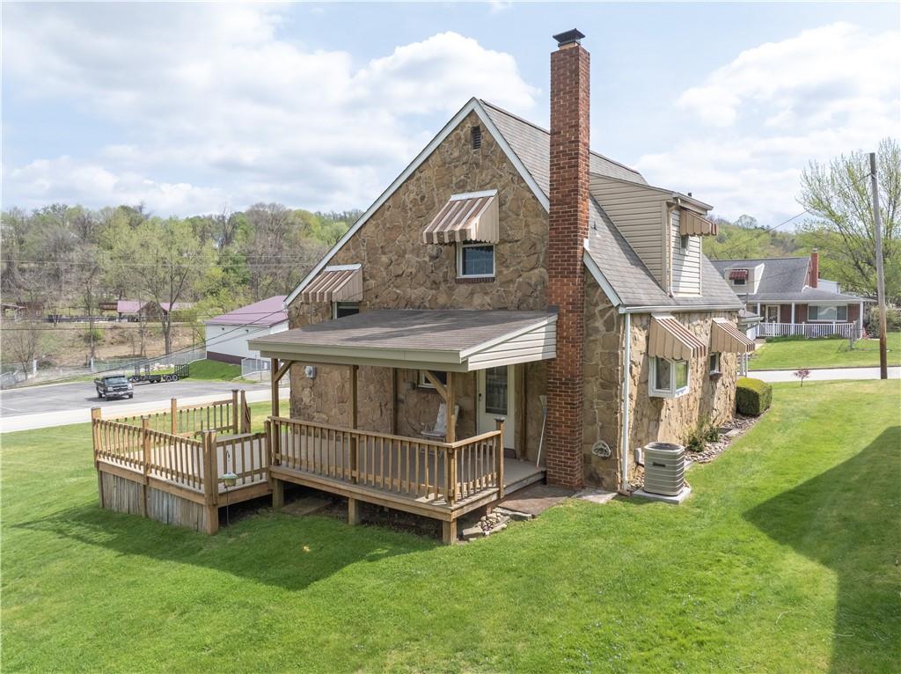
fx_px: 624
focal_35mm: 24
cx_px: 450
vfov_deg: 56.7
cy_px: 337
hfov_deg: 71.6
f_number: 5
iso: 400
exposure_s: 1/240
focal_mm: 12.29
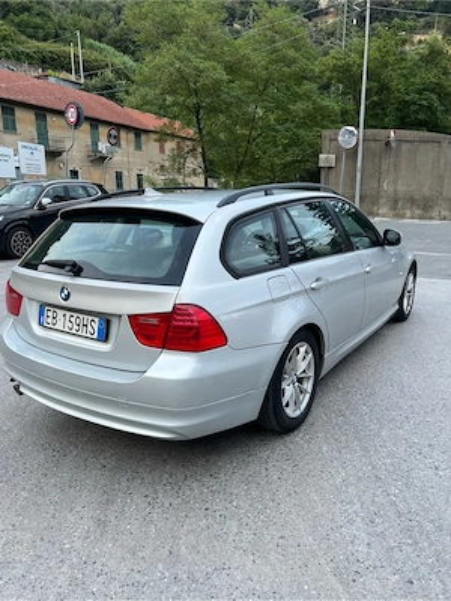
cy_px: 300
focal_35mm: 26
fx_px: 452
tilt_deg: -12.1
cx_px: 226
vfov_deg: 67.3
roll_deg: -0.2
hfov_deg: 53.1
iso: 100
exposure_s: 1/121
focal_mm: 5.7
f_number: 1.5
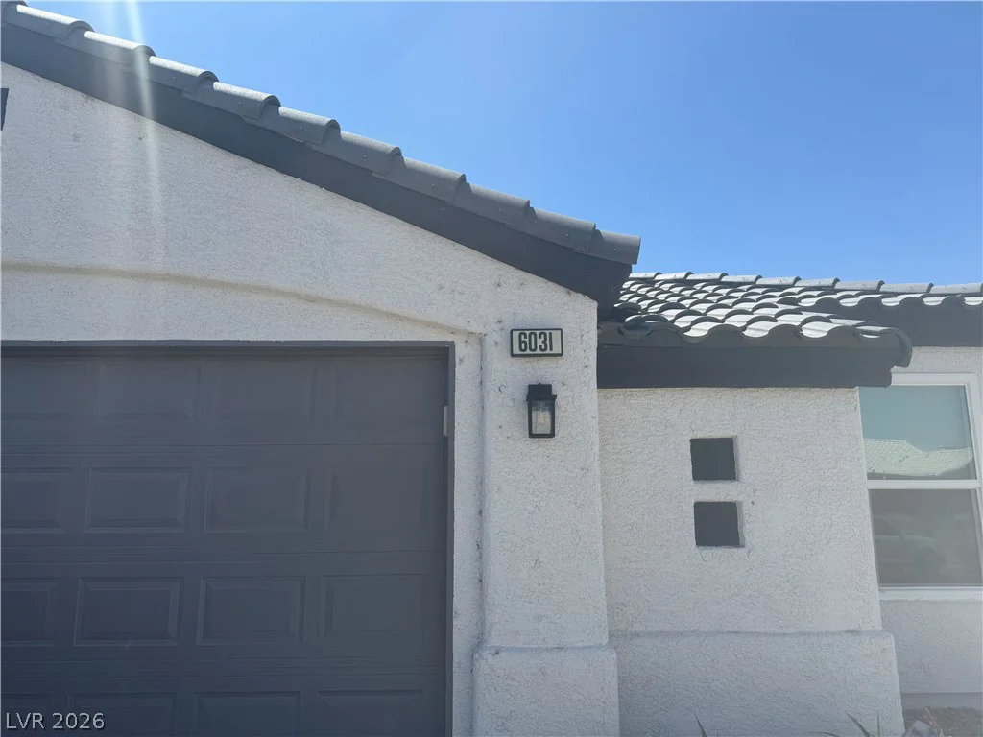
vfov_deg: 56.8
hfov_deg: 71.6
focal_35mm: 24
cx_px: 492
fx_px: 682
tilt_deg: +9.8
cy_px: 368
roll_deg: -0.2
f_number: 1.78
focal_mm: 6.76
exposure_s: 1/4310
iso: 80
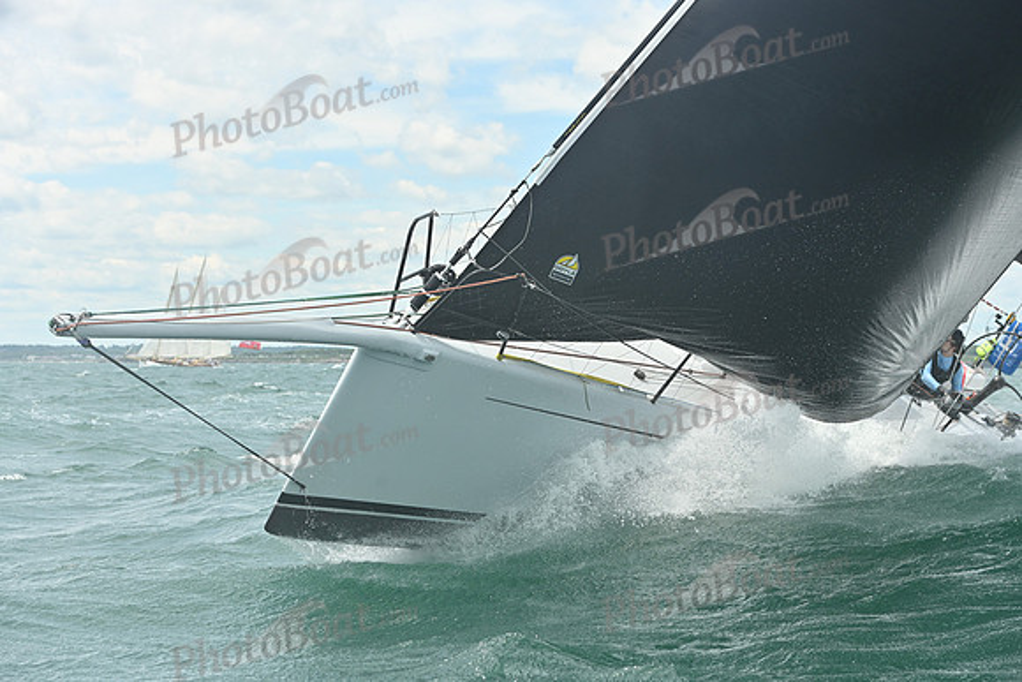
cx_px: 511
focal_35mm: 70
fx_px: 1988
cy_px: 341
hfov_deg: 28.8
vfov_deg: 19.5
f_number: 6.3
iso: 250
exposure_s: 1/1250
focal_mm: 70
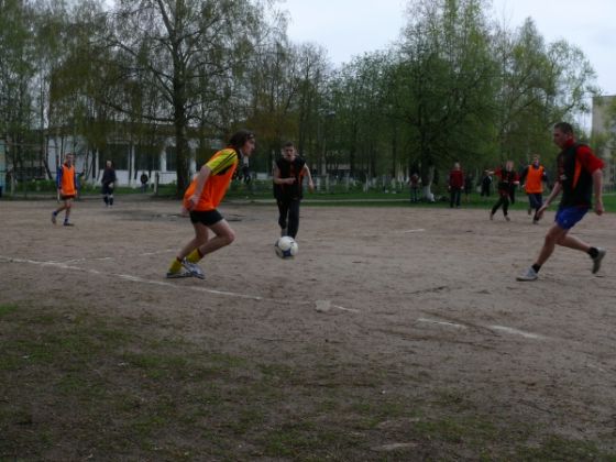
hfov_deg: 52.6
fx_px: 623
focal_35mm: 35
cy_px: 231
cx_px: 308
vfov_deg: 40.7
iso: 100
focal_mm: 7.4
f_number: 4.5
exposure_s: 1/200
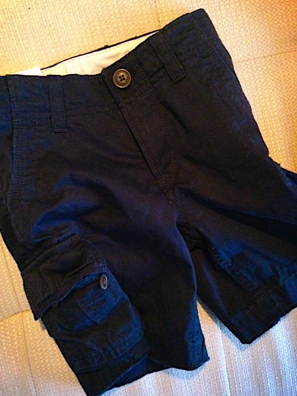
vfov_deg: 52.6
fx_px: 400
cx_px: 142
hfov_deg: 40.7
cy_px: 193
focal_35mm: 35
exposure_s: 1/15
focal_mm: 4.13
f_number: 2.4
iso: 800
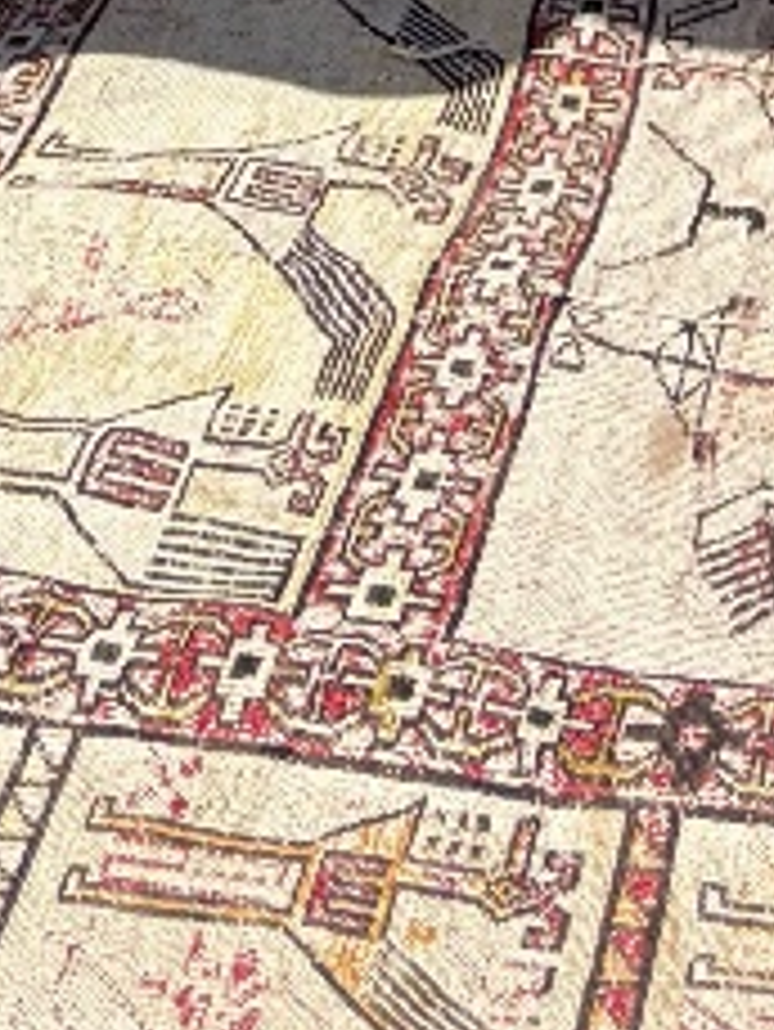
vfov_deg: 11.6
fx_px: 4051
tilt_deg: -6.9
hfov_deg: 10.8
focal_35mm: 136
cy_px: -1511
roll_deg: -0.5
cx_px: 720
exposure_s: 1/3279
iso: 50
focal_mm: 5.96
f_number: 1.6
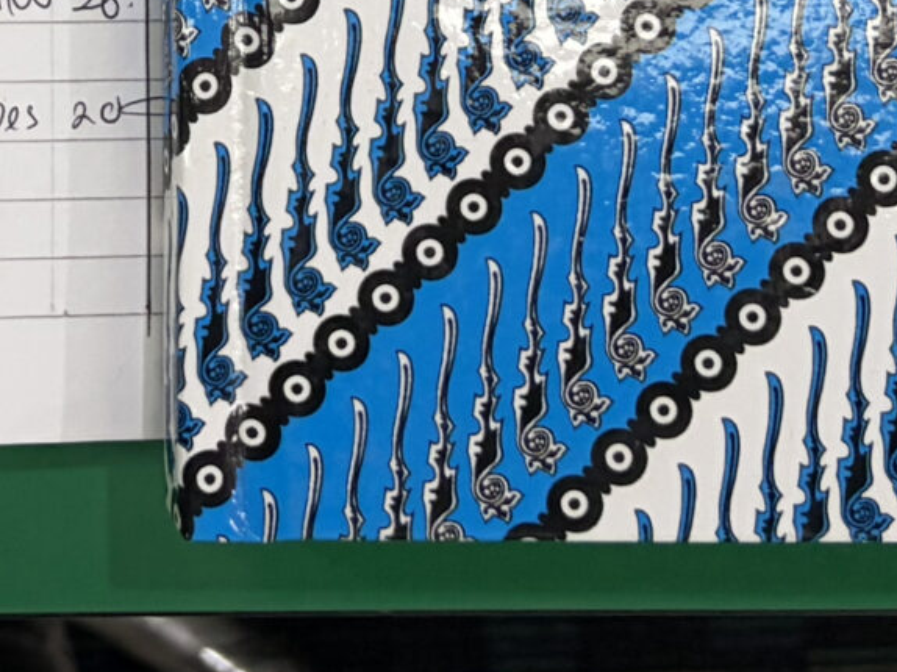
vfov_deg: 11.2
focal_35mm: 116
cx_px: -313
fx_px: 3005
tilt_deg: -85.7
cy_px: -811
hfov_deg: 16.0
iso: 100
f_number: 1.6
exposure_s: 1/50
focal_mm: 5.96
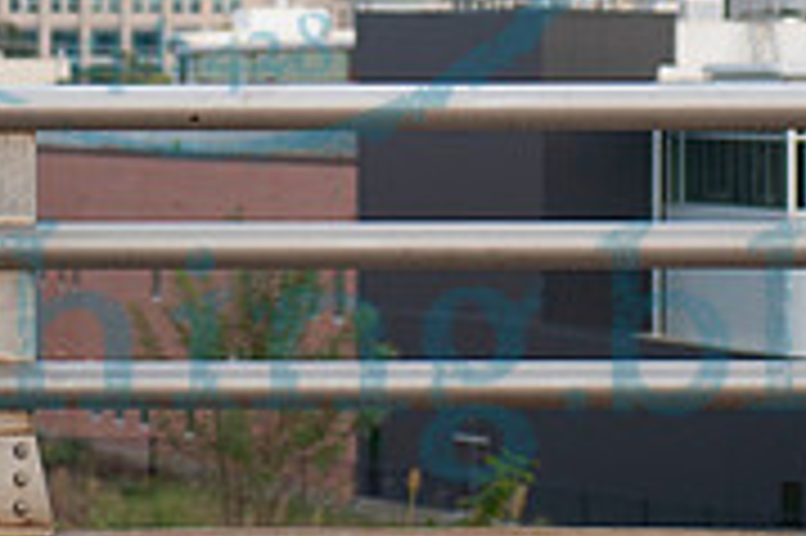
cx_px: 388
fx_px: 5883
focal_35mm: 263
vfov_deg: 5.2
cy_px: -104
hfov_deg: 7.8
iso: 200
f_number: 2.8
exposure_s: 1/400
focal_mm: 70
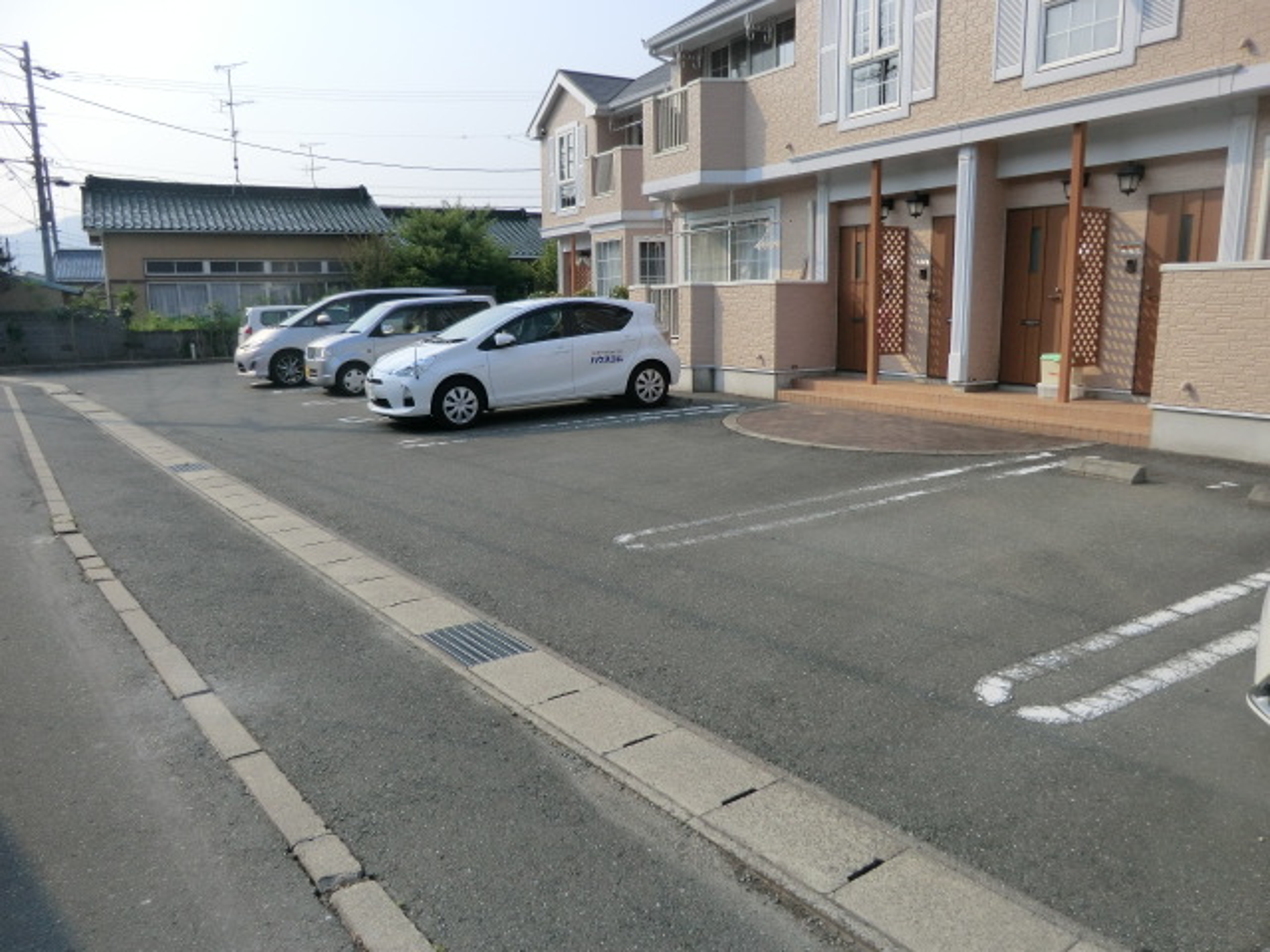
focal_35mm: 24
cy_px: 476
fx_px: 881
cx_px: 635
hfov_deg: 71.6
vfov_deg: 56.8
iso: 80
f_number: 3.2
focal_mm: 4.3
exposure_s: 1/1000
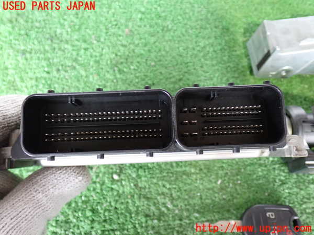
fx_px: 327
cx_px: 157
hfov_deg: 51.4
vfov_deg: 39.7
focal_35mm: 36
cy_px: 118
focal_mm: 6.37
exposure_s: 1/25
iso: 800
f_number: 2.5
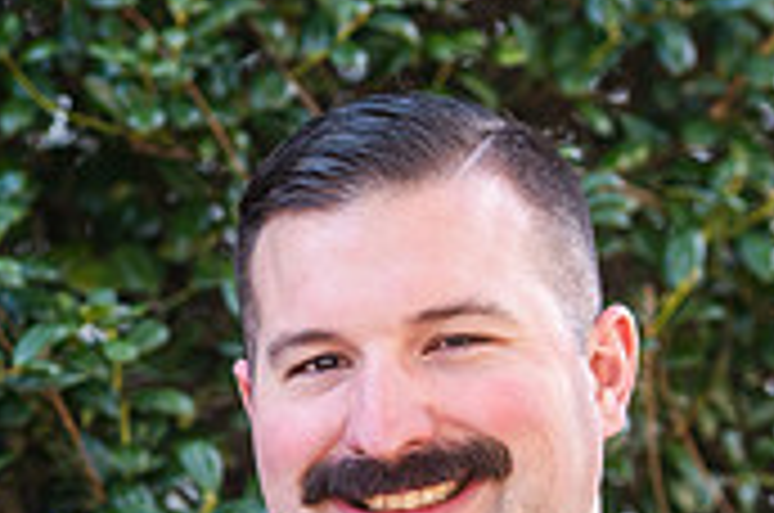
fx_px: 6674
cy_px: 727
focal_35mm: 311
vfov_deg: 4.4
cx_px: 22
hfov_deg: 6.6
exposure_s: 1/250
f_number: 3.5
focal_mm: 92
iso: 160
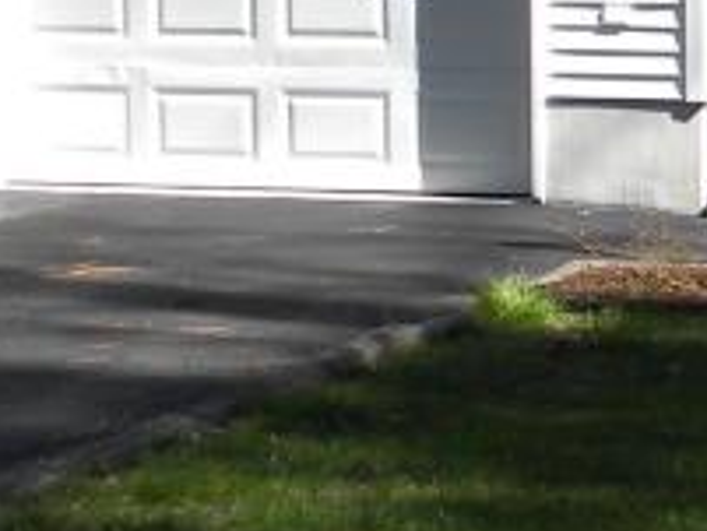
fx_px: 4271
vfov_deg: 7.1
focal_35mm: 209
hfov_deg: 8.9
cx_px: 1389
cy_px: -18
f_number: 3.8
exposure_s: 1/395
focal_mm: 7.3
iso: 80
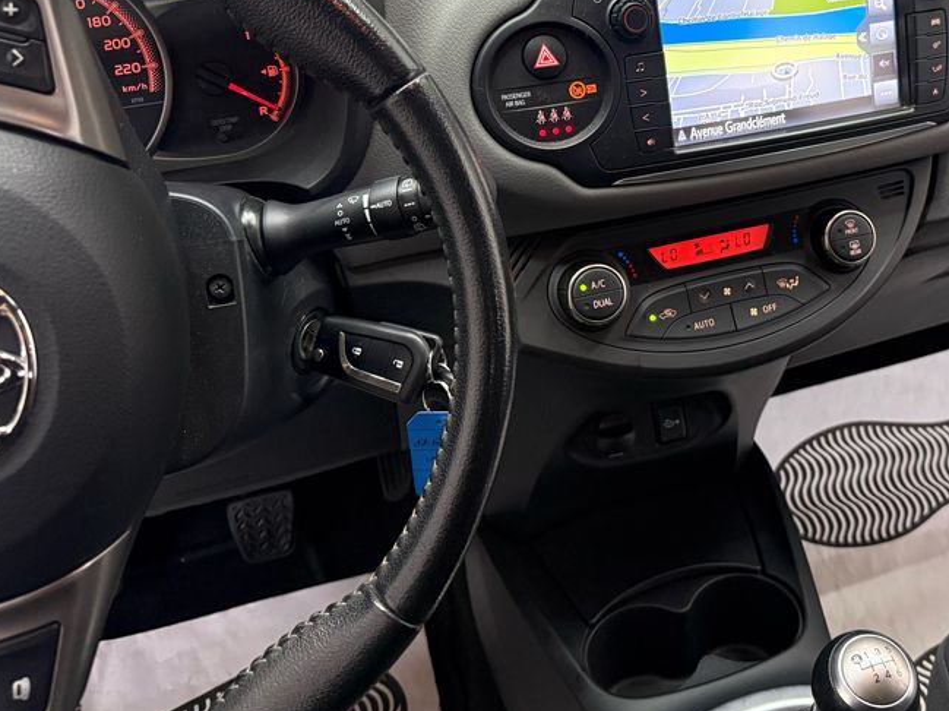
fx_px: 1014
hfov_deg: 48.8
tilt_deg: -29.3
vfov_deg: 37.9
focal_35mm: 37
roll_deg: -1.1
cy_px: 202
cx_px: 676
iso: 500
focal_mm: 6.76
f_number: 1.78
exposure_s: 1/59
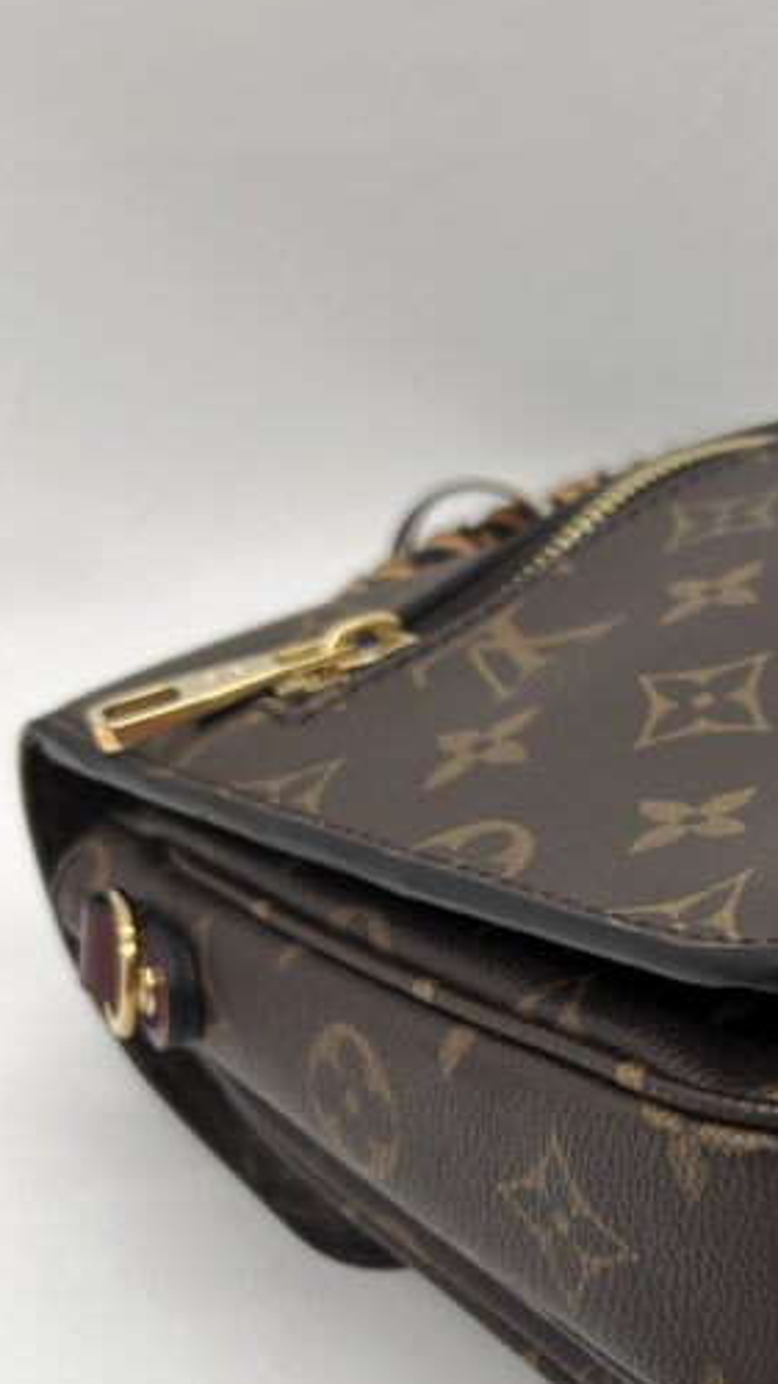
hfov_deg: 19.2
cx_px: 1011
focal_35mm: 58
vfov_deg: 35.6
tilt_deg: -37.6
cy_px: 936
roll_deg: -3.2
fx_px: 2129
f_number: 1.5
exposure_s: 1/134
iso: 32
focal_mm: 5.7
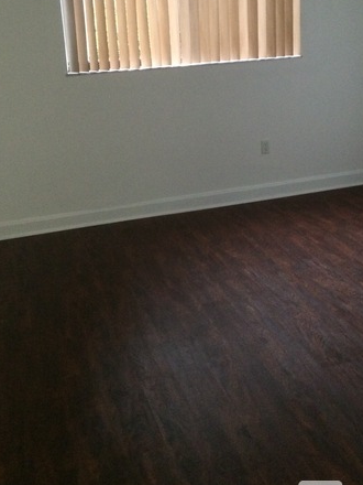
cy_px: 157
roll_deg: +3.9
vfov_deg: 42.3
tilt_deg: -12.4
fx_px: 615
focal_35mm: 44
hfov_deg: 32.8
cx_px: 201
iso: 320
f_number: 2.2
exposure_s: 1/15
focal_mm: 4.15
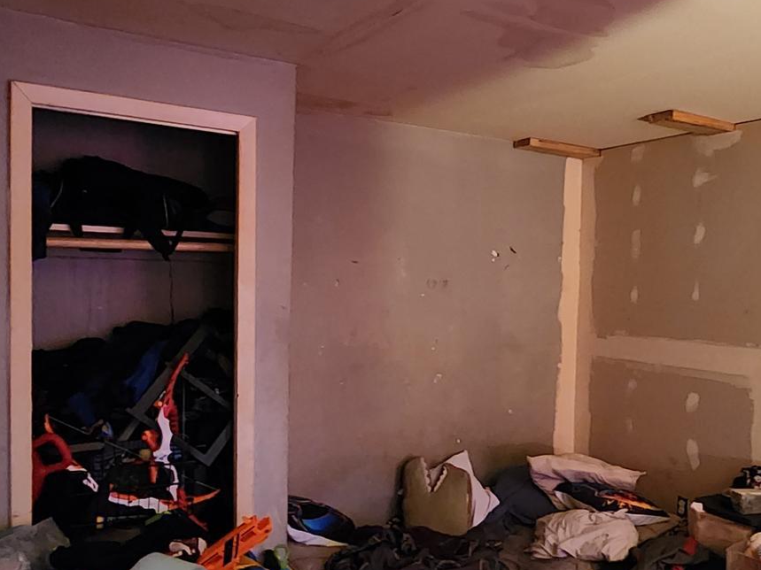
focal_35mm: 31
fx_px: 681
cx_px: 453
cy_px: 299
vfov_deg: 45.4
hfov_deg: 57.9
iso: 1250
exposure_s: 1/24
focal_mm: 2.2
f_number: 2.2
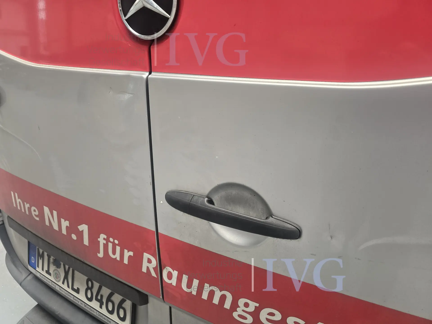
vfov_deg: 58.9
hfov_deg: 73.9
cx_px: 216
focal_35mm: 23
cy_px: 162
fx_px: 287
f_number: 1.7
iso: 160
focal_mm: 6.3
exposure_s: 1/100
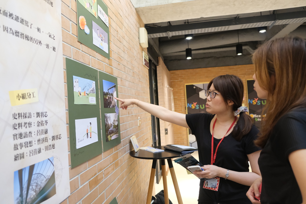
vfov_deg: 47.9
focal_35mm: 27
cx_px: 153
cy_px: 102
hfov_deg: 67.4
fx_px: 229
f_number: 2.8
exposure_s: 1/52
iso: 3200
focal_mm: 18
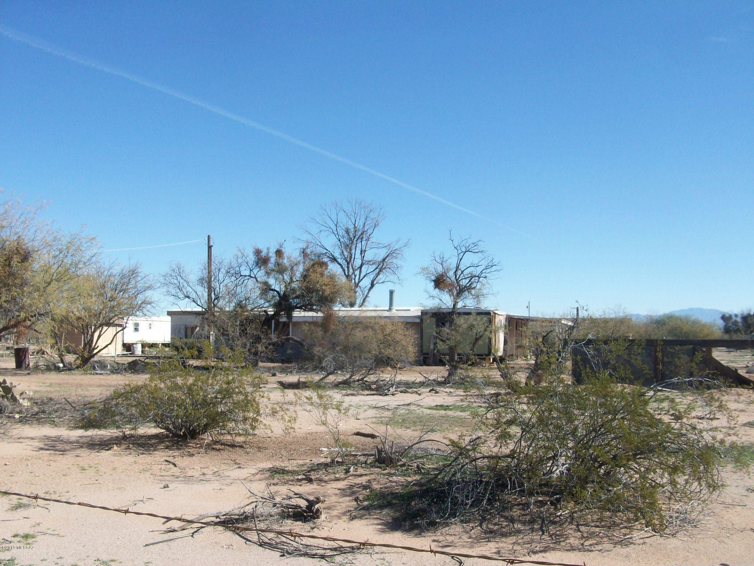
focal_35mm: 34
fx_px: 741
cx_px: 377
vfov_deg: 41.8
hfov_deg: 54.0
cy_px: 283
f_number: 5.5
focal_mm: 5.7
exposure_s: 1/279
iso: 64
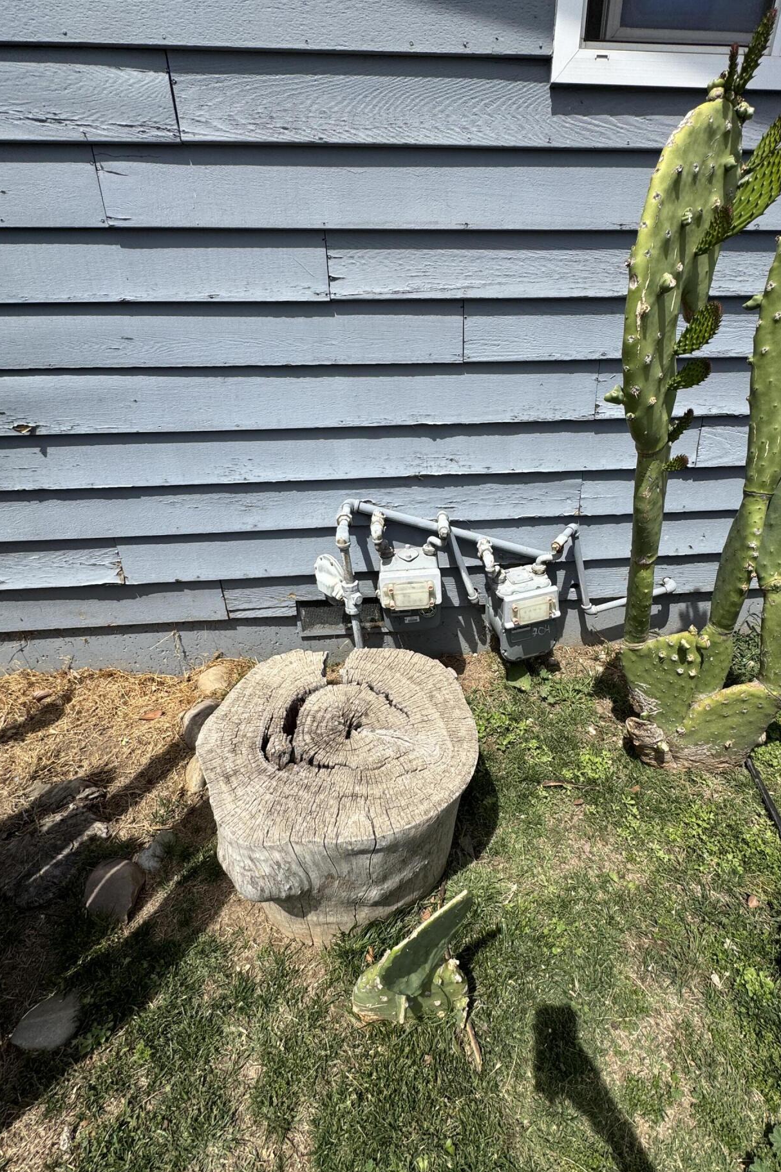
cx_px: 439
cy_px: 581
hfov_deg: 73.4
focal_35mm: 16
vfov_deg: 96.7
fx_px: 521
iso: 50
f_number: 2.2
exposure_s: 1/1709
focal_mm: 2.22
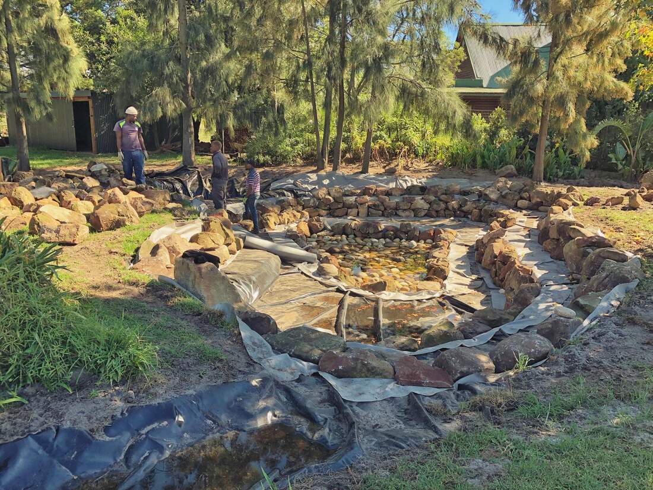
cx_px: 326
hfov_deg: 63.4
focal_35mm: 28
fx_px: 528
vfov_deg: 49.7
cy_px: 245
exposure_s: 1/539
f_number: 1.8
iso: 20
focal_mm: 3.99
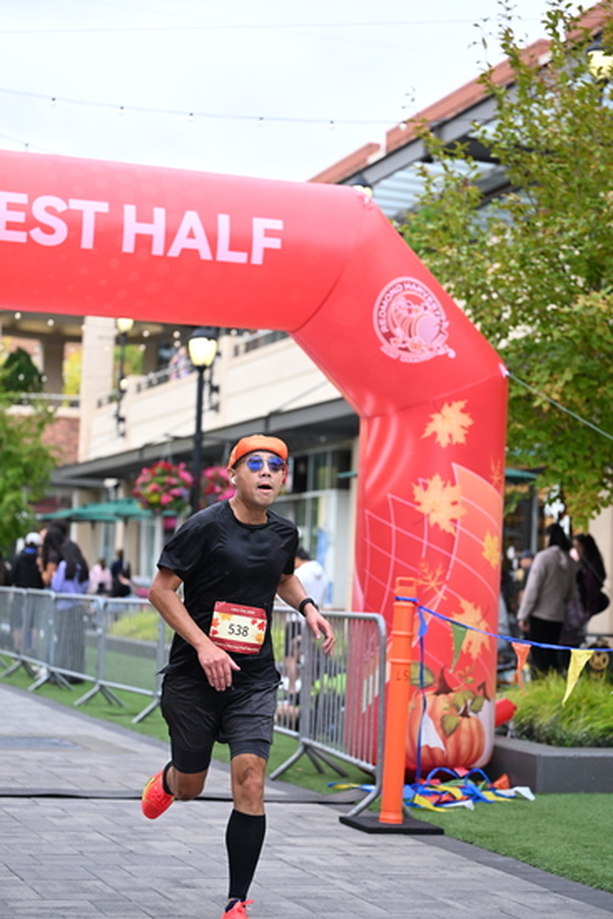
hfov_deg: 19.5
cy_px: 460
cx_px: 306
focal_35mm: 70
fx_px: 1787
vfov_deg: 28.8
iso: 1000
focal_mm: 70
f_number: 2.8
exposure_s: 1/1600
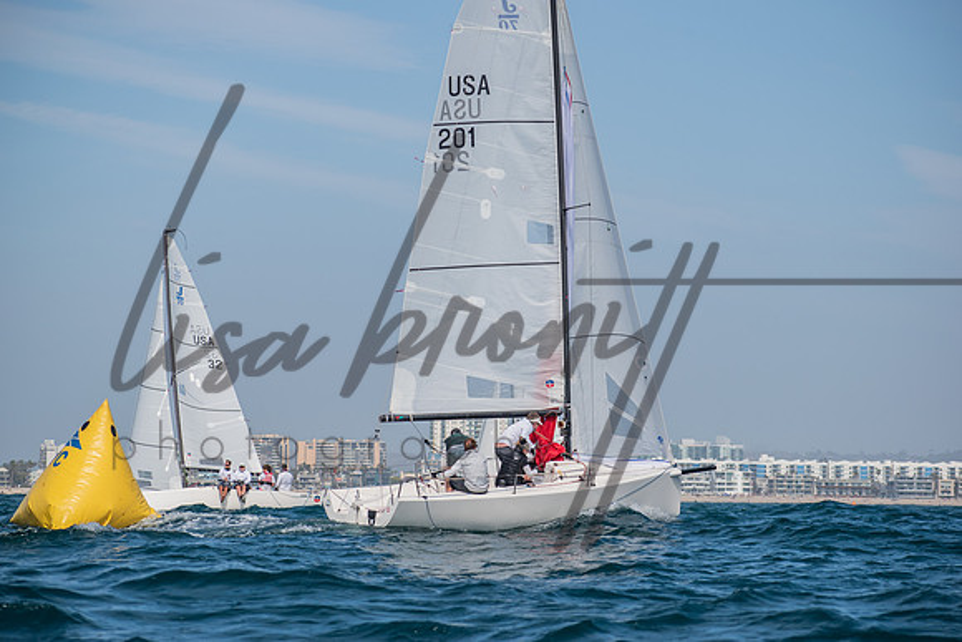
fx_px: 4089
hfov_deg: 13.4
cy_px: 321
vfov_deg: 9.0
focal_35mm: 153
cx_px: 481
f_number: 6.3
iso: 200
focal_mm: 102
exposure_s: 1/1250
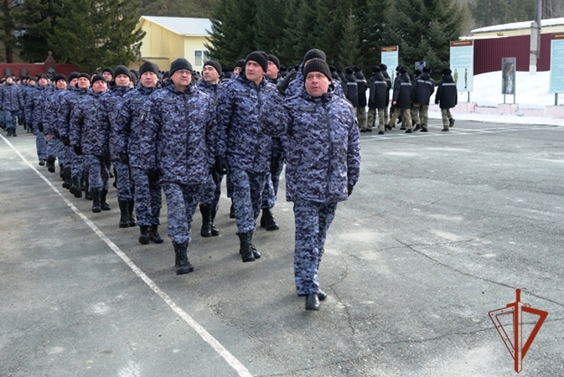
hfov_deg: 57.2
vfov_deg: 40.0
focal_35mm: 33
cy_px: 188
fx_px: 517
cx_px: 282
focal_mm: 22.3
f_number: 5.6
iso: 160
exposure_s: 1/180
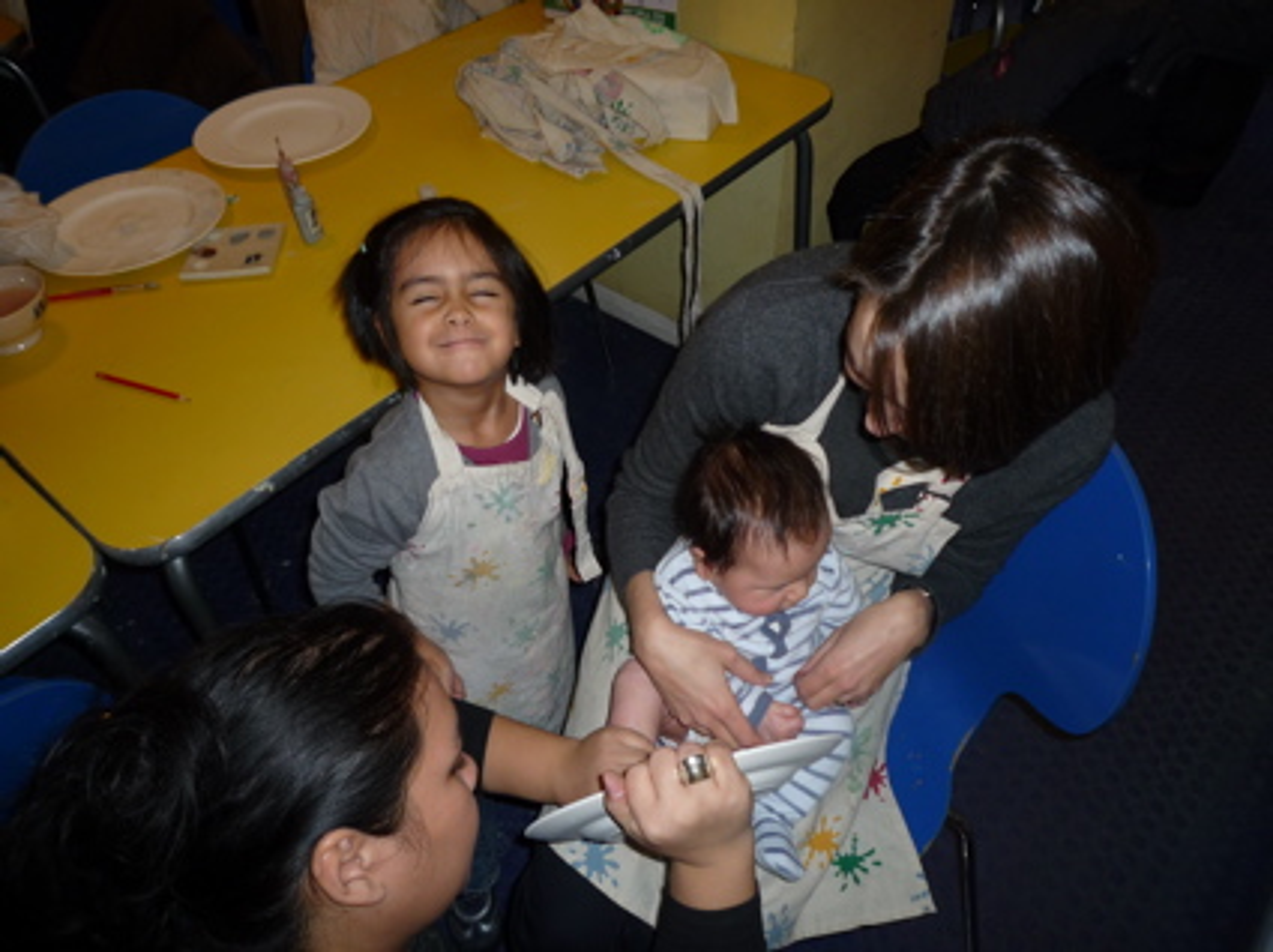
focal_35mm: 25
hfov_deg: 69.4
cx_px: 636
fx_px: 919
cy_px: 476
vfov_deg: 54.8
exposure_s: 1/30
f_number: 2.8
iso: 100
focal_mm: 4.4
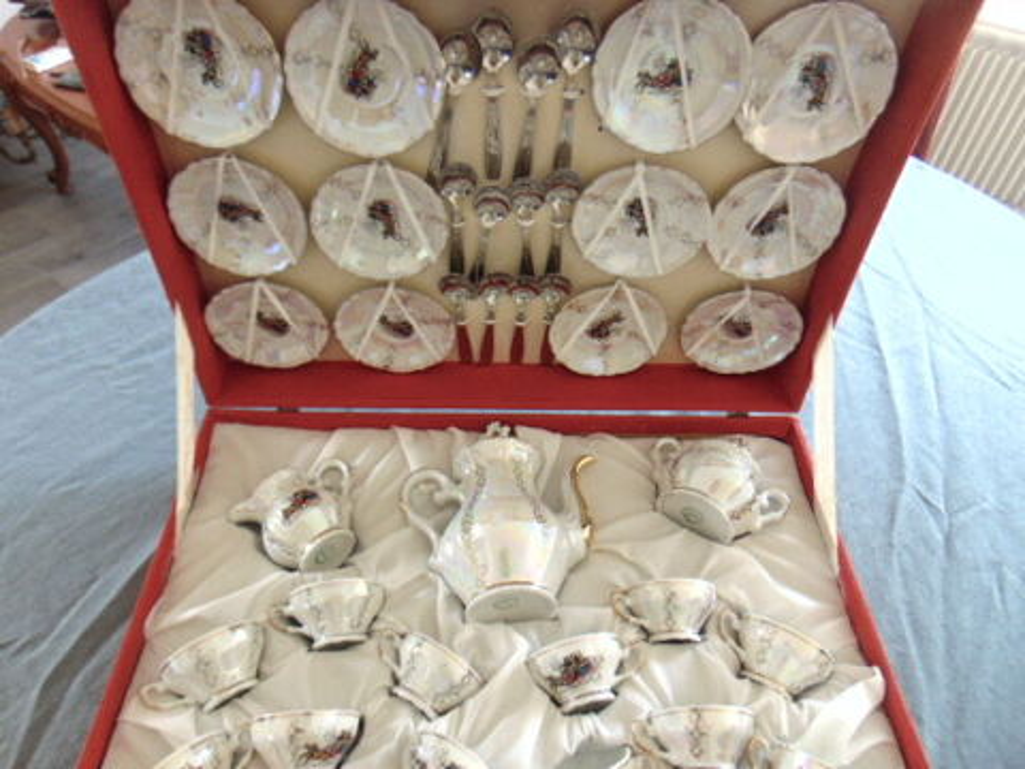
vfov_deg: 54.9
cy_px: 384
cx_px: 512
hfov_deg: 69.4
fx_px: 740
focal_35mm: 25
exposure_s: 1/30
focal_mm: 4.5
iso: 100
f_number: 3
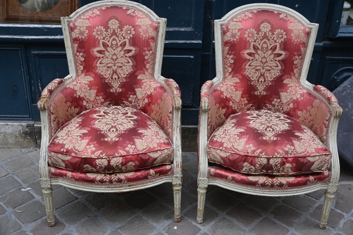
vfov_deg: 34.2
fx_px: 382
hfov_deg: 49.6
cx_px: 176
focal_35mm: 39
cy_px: 118
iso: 200
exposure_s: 1/250
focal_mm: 26
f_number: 4
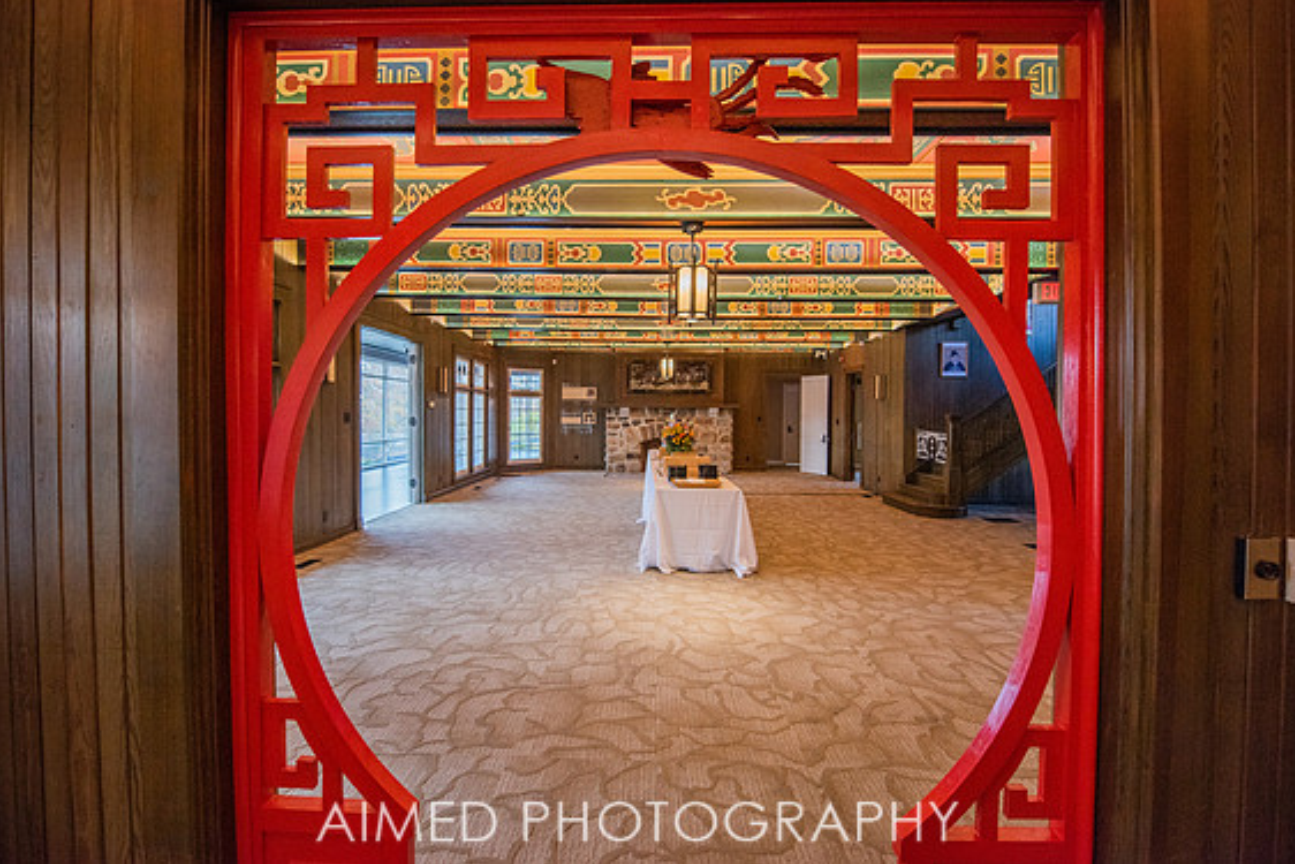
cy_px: 421
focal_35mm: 15
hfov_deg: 100.3
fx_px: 540
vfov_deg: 77.3
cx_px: 627
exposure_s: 1/250
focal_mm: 14
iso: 1250
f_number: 2.8
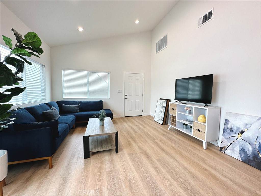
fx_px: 106
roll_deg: -0.8
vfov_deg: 85.7
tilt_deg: -4.5
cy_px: 98
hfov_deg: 102.1
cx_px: 130
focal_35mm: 14
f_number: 2.2
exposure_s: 1/120
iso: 64
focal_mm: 2.22
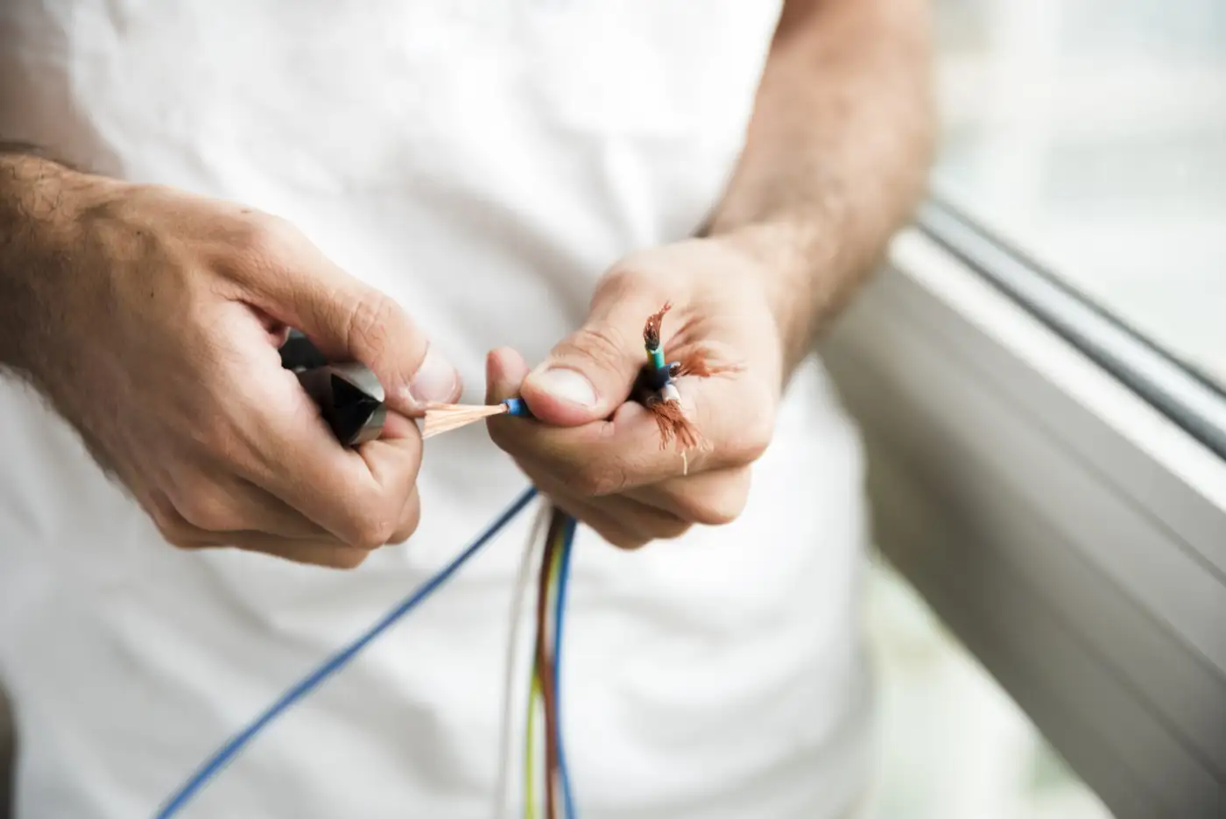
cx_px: 613
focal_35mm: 70
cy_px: 410
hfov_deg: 28.8
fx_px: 2385
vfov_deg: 19.5
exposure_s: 1/160
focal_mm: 70
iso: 160
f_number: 3.5
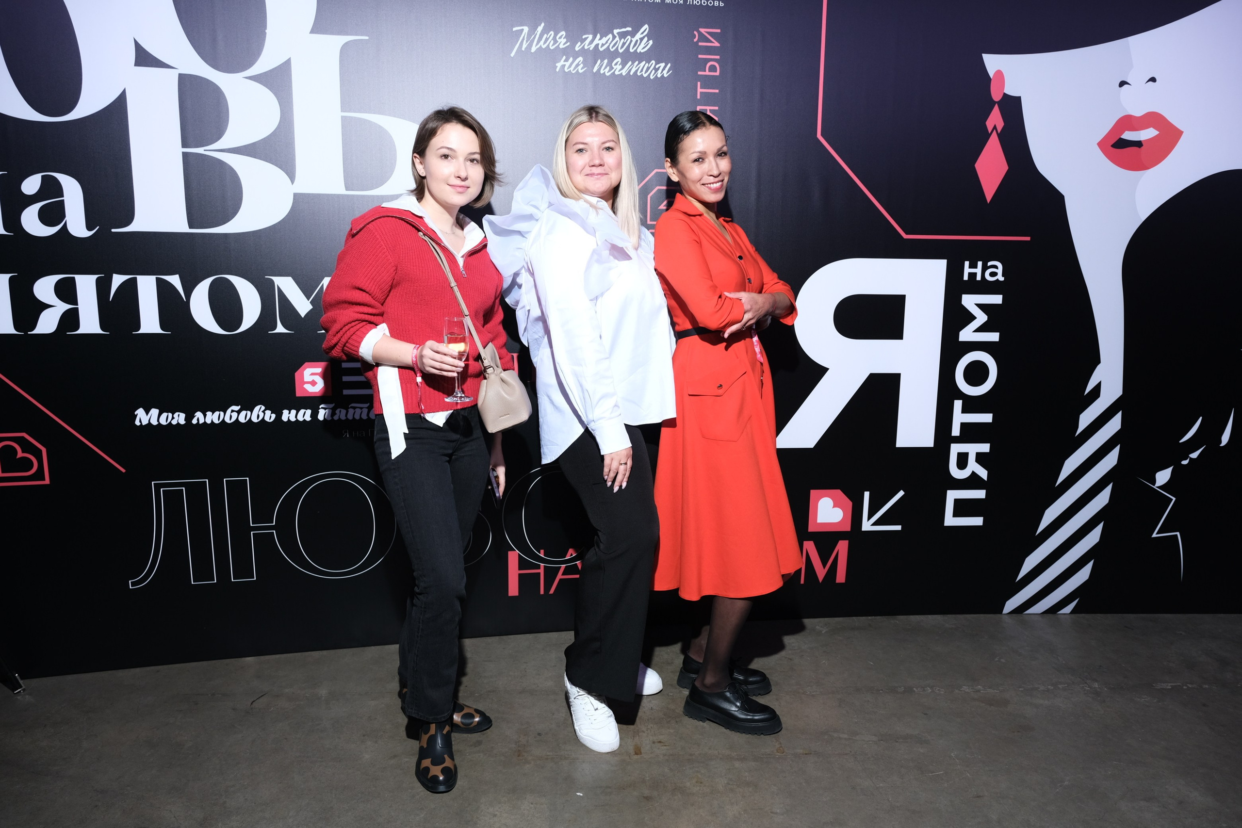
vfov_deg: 53.1
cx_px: 621
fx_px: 828
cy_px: 414
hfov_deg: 73.7
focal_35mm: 24
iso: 400
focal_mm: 16
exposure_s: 1/125
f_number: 3.6
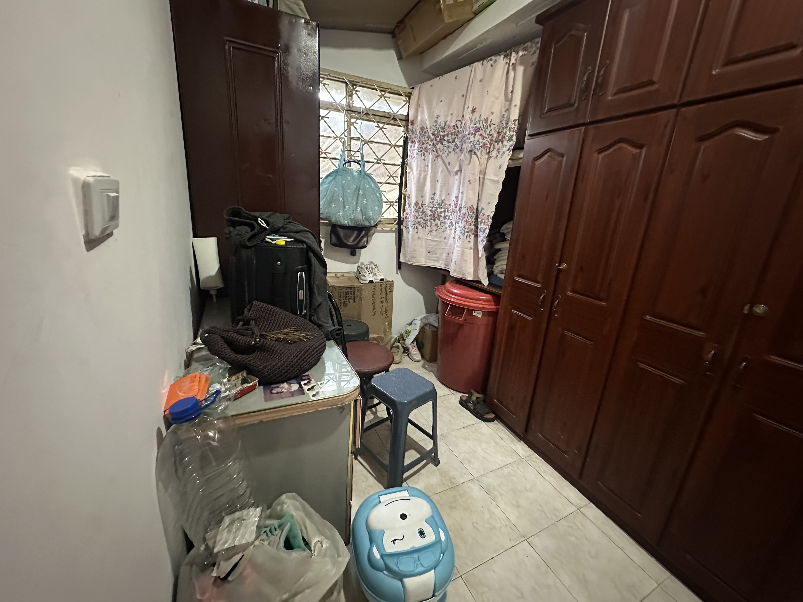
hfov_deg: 102.1
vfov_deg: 85.7
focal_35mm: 14
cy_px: 301
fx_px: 325
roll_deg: -4.5
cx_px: 402
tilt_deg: -16.2
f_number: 2.2
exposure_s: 1/40
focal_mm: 2.22
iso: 1600
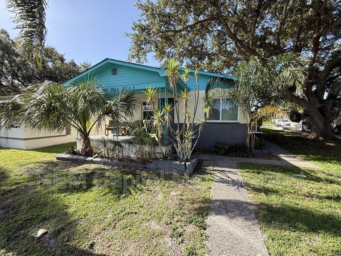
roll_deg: -0.8
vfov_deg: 85.7
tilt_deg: -1.5
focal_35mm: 14
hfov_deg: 102.1
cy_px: 128
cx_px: 170
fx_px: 138
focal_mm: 2.22
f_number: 2.2
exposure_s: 1/419
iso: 50
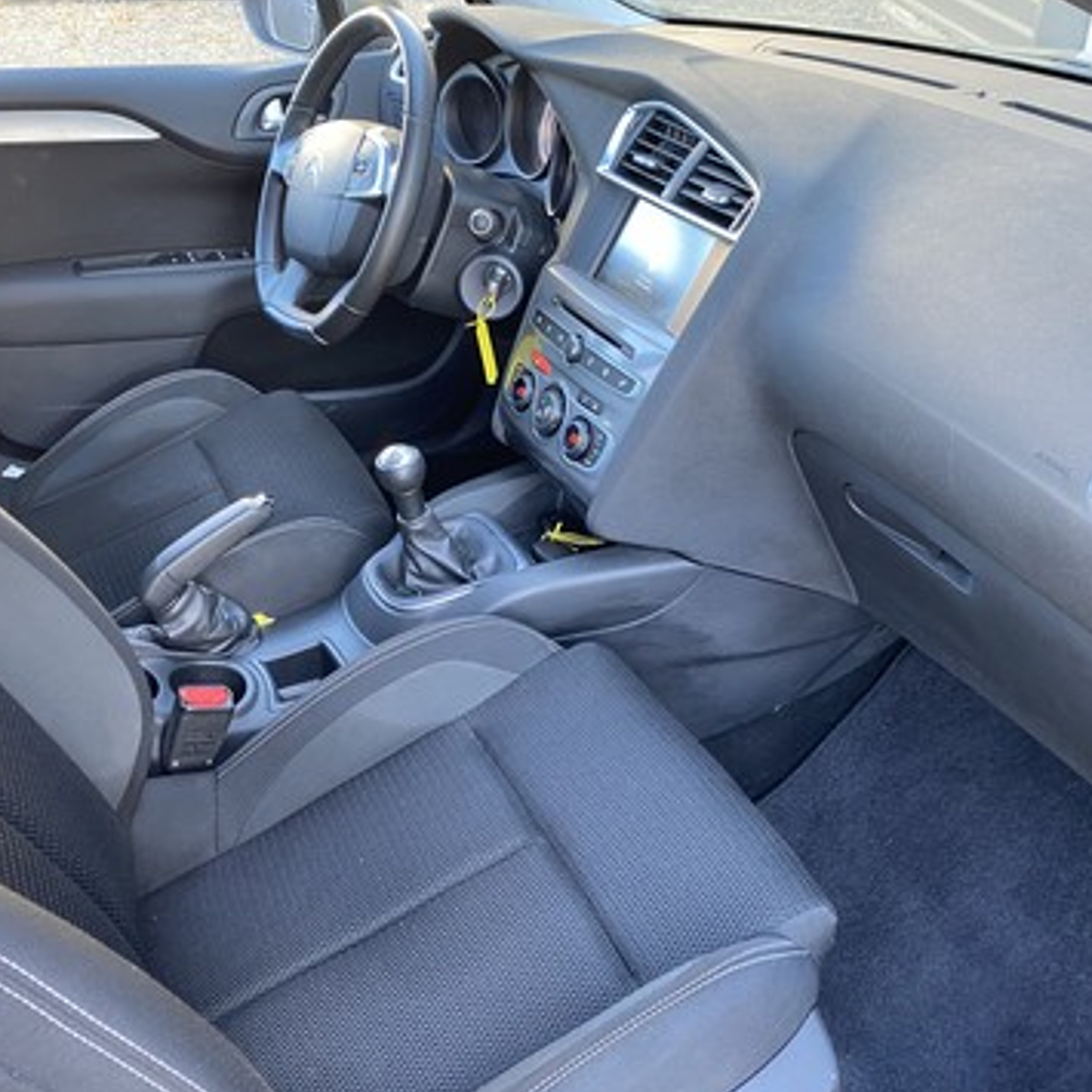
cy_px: 571
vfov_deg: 49.7
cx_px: 498
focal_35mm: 33
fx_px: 1178
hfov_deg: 49.7
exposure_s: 1/60
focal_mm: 4.25
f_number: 1.8
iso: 160
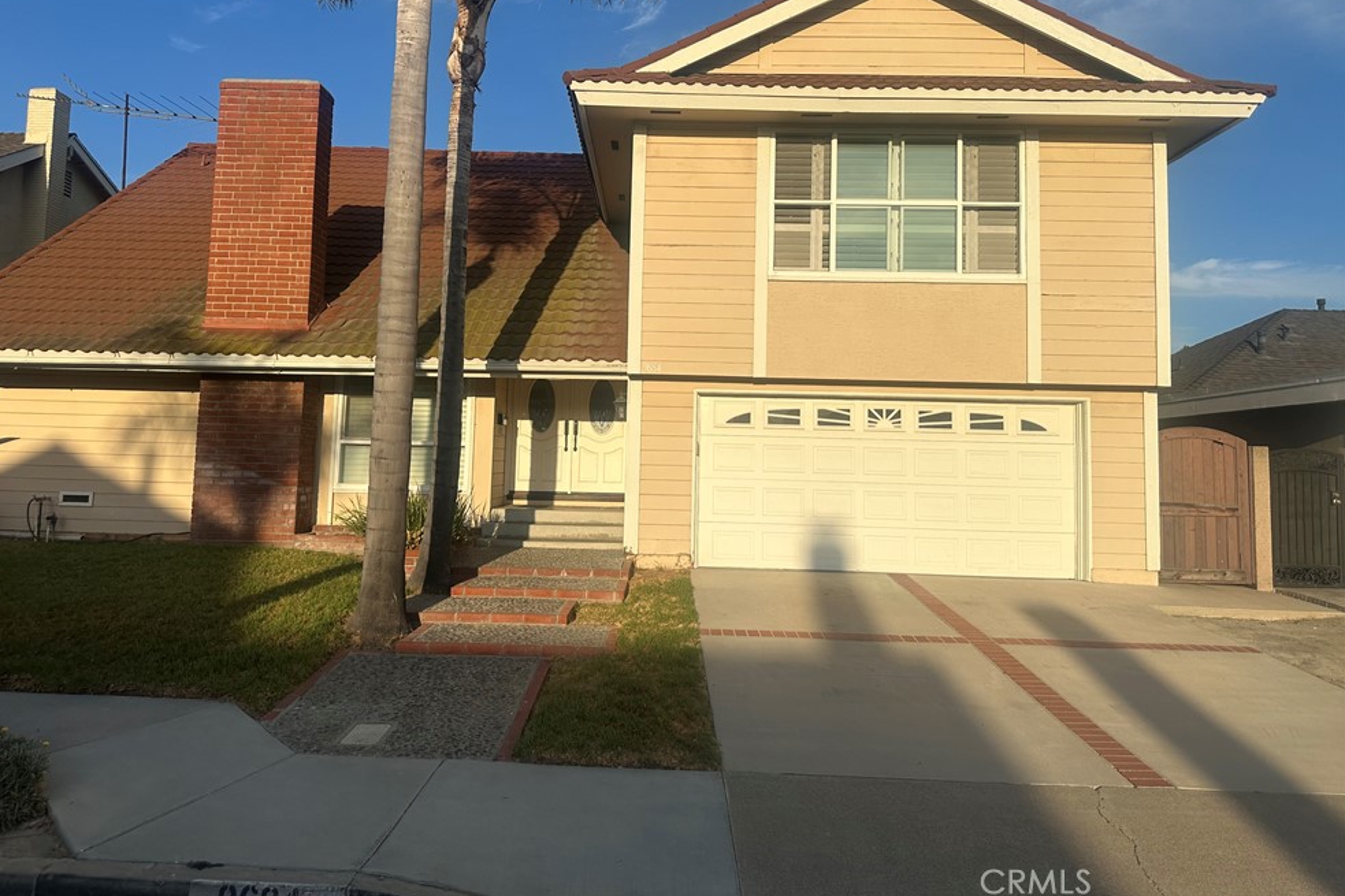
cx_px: 646
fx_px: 971
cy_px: 376
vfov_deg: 49.3
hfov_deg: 69.4
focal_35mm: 26
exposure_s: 1/6623
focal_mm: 6.86
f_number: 1.78
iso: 80
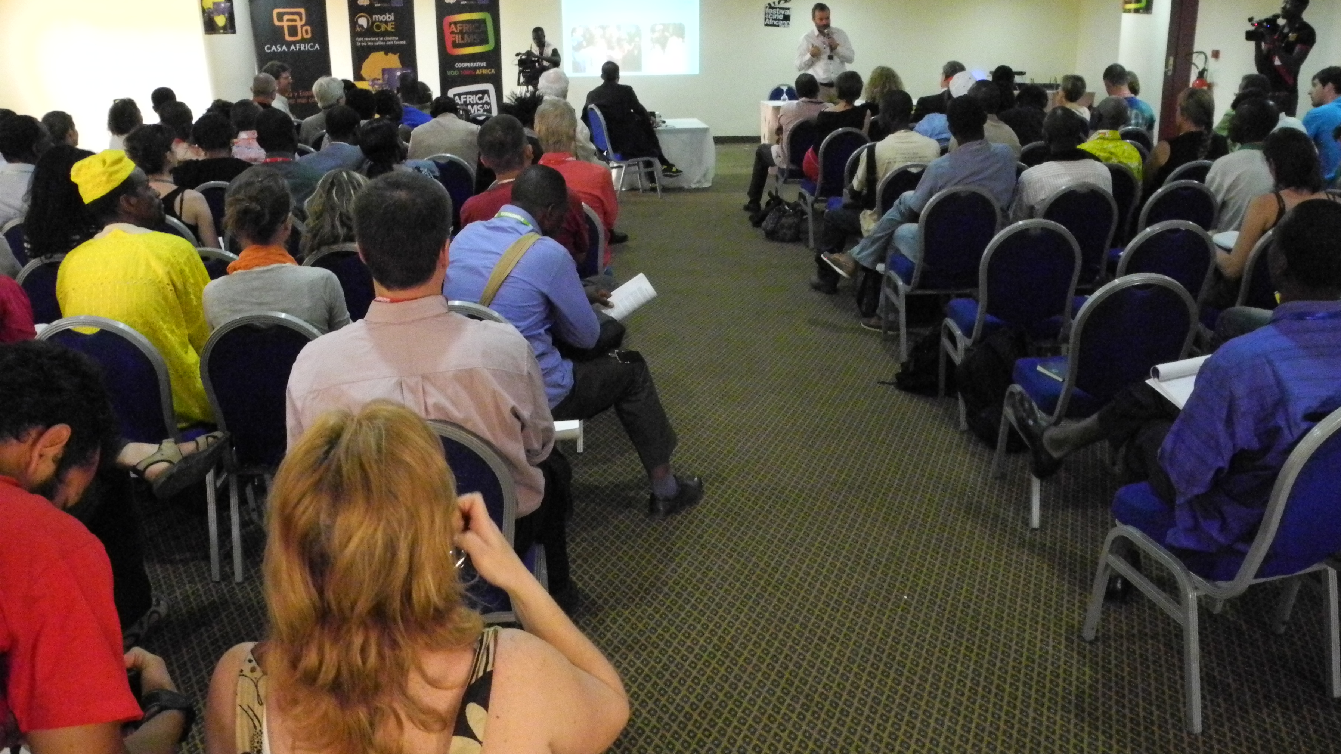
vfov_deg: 37.8
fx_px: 1102
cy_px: 373
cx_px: 681
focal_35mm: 31
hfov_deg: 62.6
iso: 1600
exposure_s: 1/30.2
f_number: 2.8
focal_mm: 6
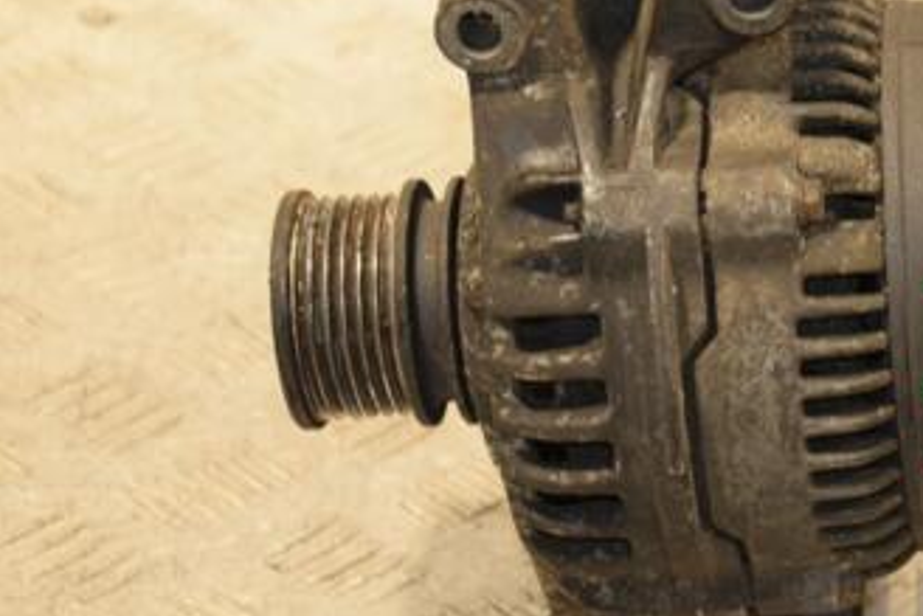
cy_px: 236
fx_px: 4078
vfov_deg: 8.6
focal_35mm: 159
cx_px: 751
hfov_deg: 12.8
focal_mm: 58
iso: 800
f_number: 5
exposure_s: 1/80
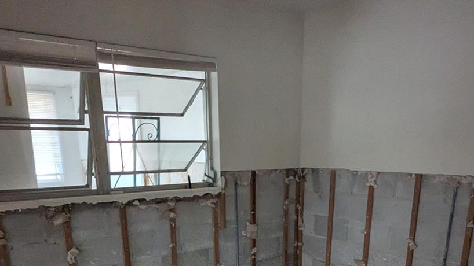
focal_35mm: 34
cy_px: 287
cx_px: 243
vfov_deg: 31.1
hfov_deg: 58.0
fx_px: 427
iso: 908
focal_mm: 2.35
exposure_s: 1/23.8
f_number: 2.2
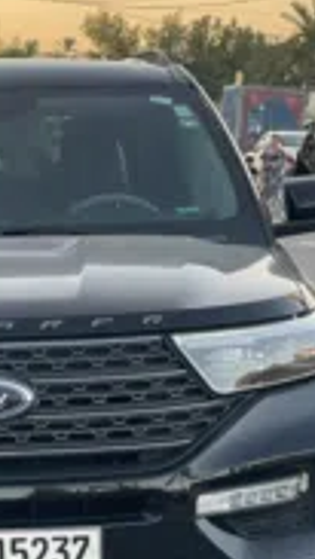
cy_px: 367
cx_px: -28
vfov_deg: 14.1
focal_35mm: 152
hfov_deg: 7.9
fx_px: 2256
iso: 100
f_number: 2.2
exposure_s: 1/121
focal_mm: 7.5
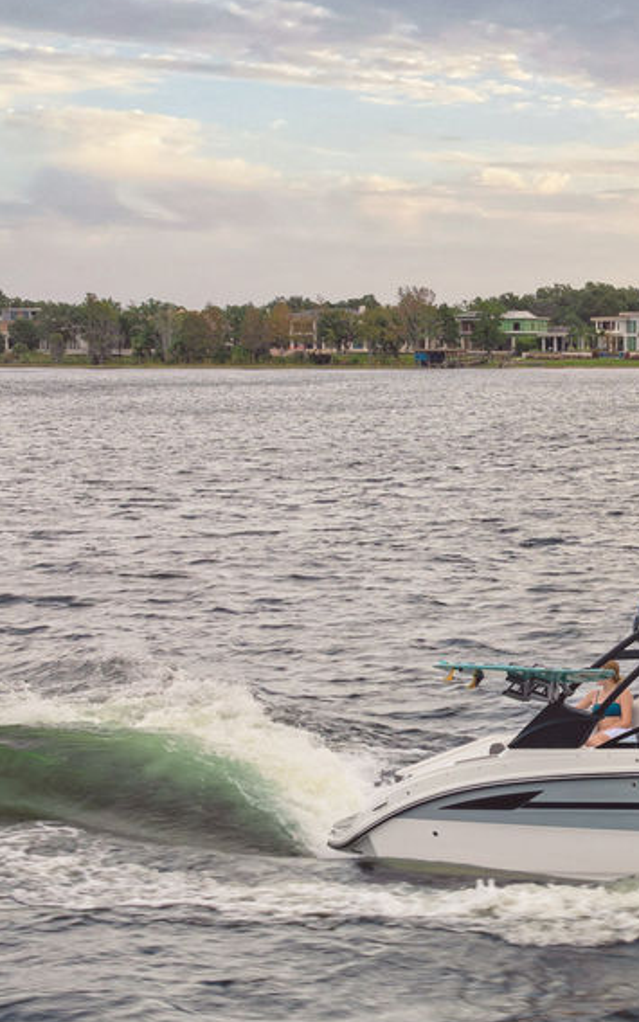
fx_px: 2368
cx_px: 691
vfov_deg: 24.3
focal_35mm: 85
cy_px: 585
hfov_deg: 15.0
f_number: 8
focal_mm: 37
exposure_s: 1/100
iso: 800
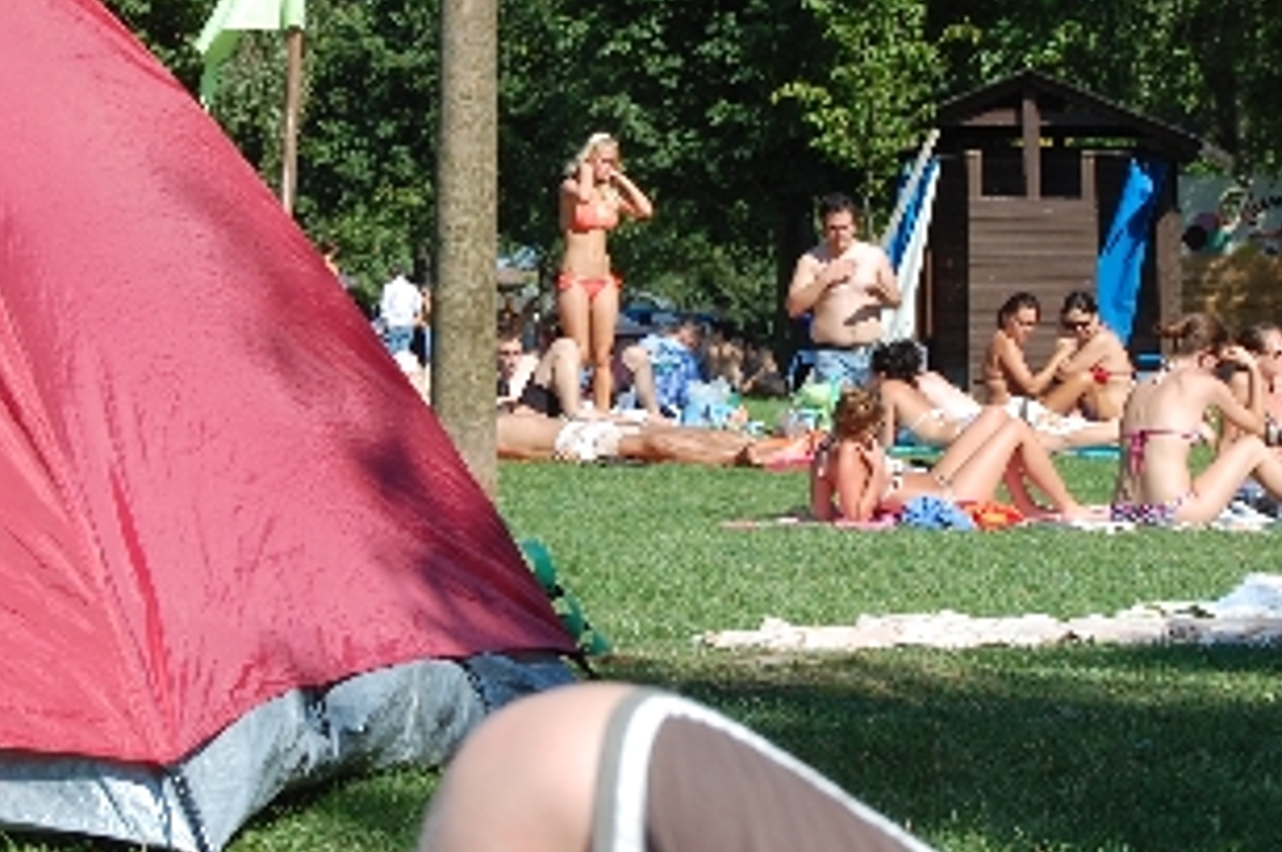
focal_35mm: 172
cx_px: 597
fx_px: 6120
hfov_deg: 12.0
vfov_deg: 8.0
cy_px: 226
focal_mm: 55
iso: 200
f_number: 8
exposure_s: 1/250
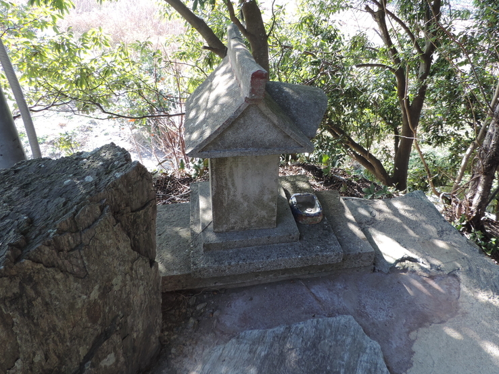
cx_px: 267
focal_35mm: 26
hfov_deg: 67.2
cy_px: 173
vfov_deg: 53.0
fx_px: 375
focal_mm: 4.3
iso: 80
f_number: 3
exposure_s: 1/50
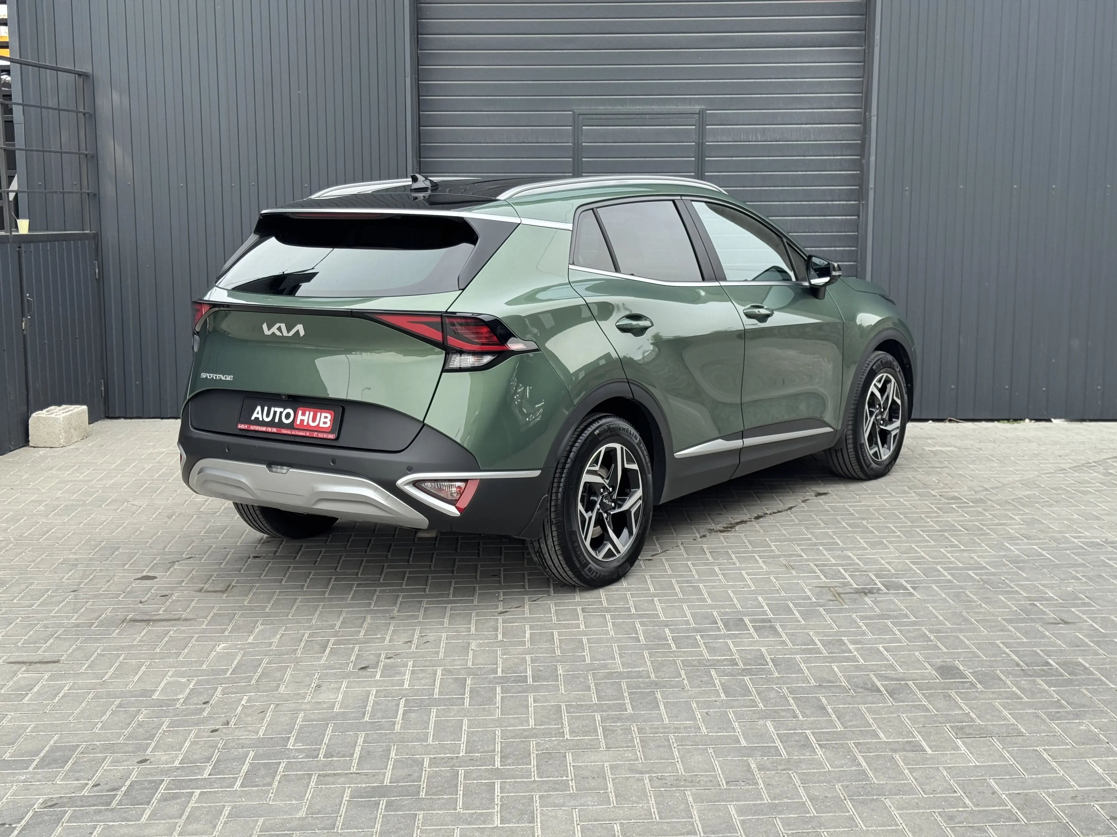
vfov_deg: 30.3
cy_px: 418
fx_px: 1549
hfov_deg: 39.7
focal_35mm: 48
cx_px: 558
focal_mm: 6.76
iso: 80
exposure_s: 1/121
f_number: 1.78
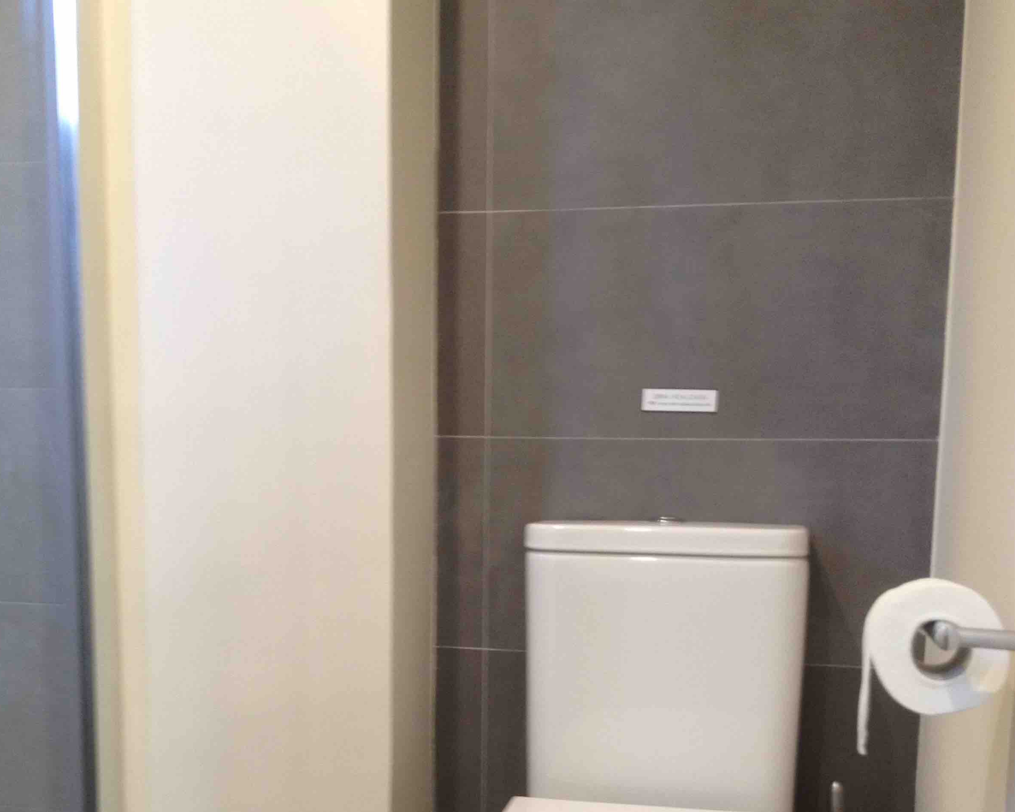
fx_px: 1412
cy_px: 629
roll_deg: +1.9
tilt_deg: -9.7
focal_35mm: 47
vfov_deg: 31.4
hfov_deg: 39.5
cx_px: 497
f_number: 2.4
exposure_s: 1/20
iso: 125
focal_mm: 4.28
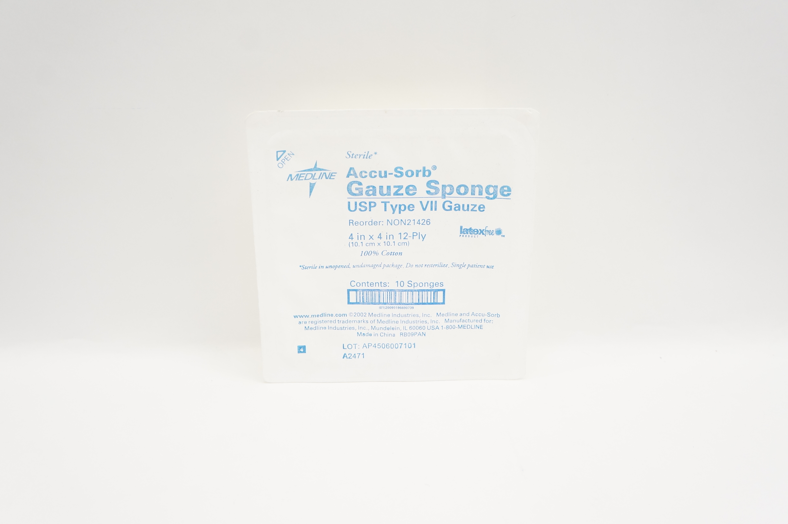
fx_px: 754
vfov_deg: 38.3
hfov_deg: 55.2
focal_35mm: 34
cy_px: 262
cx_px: 394
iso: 800
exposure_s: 1/125
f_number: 5.6
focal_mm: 23
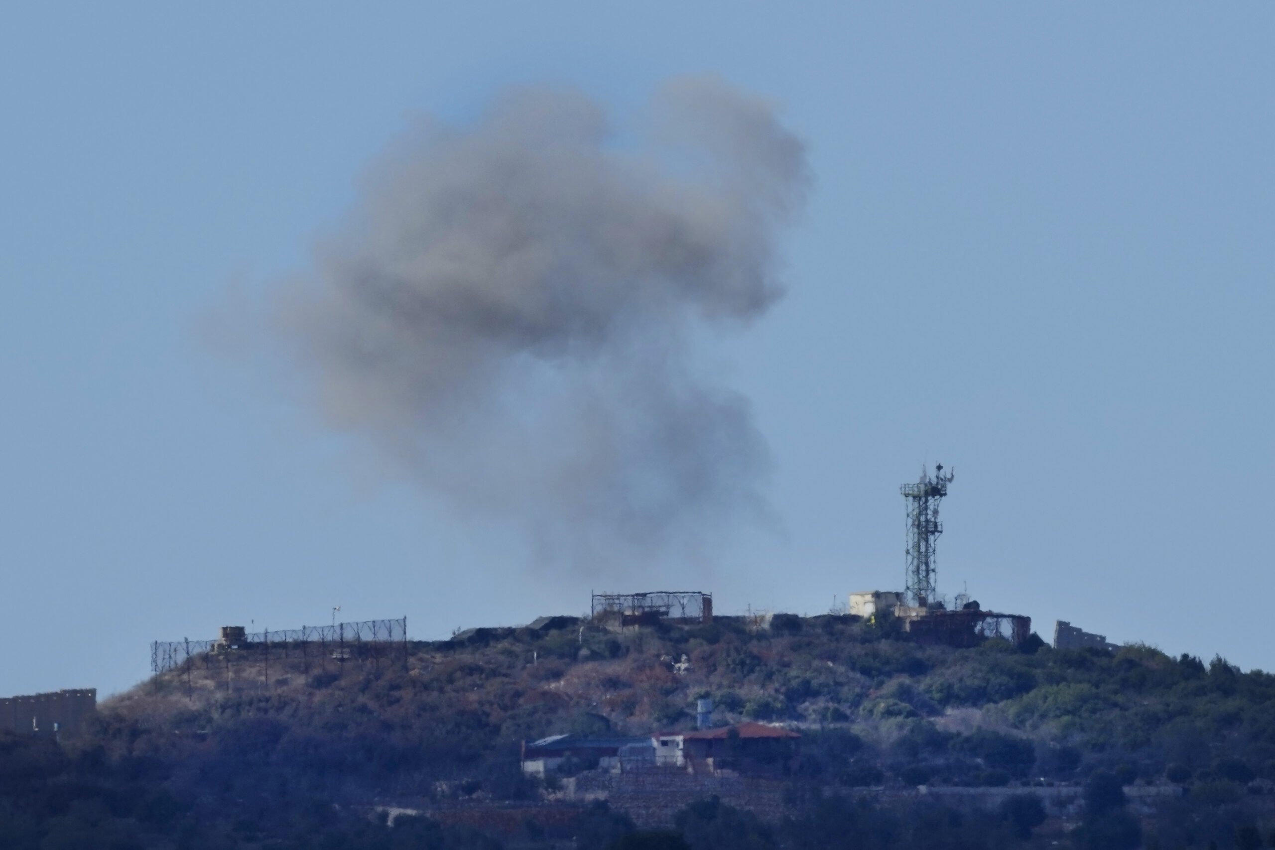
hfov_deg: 3.4
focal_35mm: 600
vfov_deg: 2.3
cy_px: 425
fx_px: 21250
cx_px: 638
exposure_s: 1/800
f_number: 10
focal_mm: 600
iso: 320
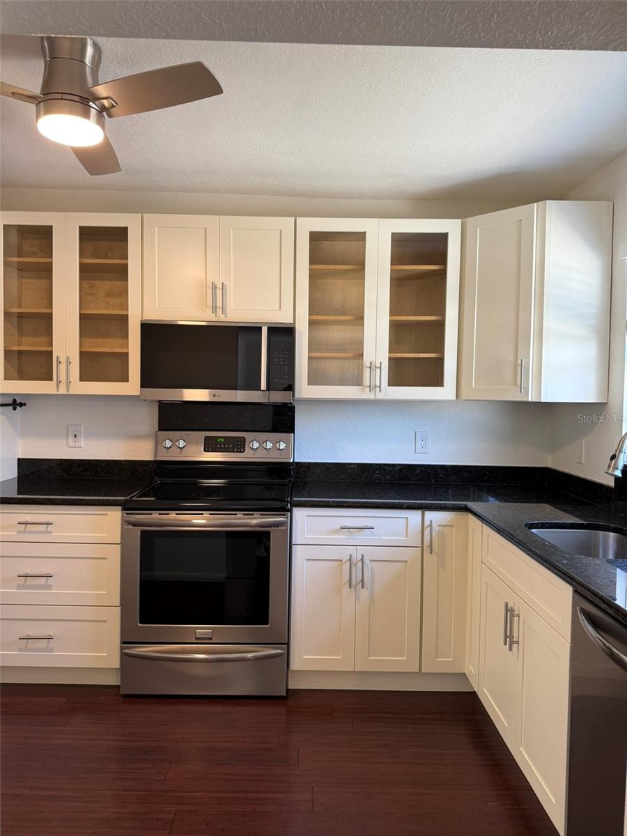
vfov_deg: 71.6
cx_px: 314
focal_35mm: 24
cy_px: 418
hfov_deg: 56.8
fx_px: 580
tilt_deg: -0.9
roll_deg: -1.3
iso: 160
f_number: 1.78
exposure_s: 1/111
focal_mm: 6.76
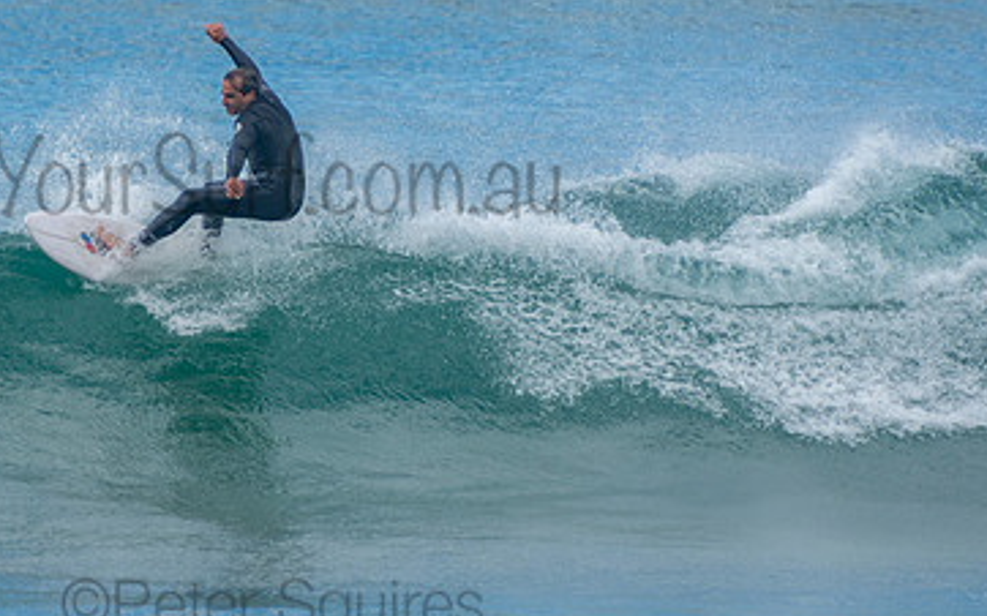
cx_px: 273
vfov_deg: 1.3
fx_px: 26326
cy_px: 151
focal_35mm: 979
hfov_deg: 2.1
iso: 250
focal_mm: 400
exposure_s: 1/1250
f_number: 5.6
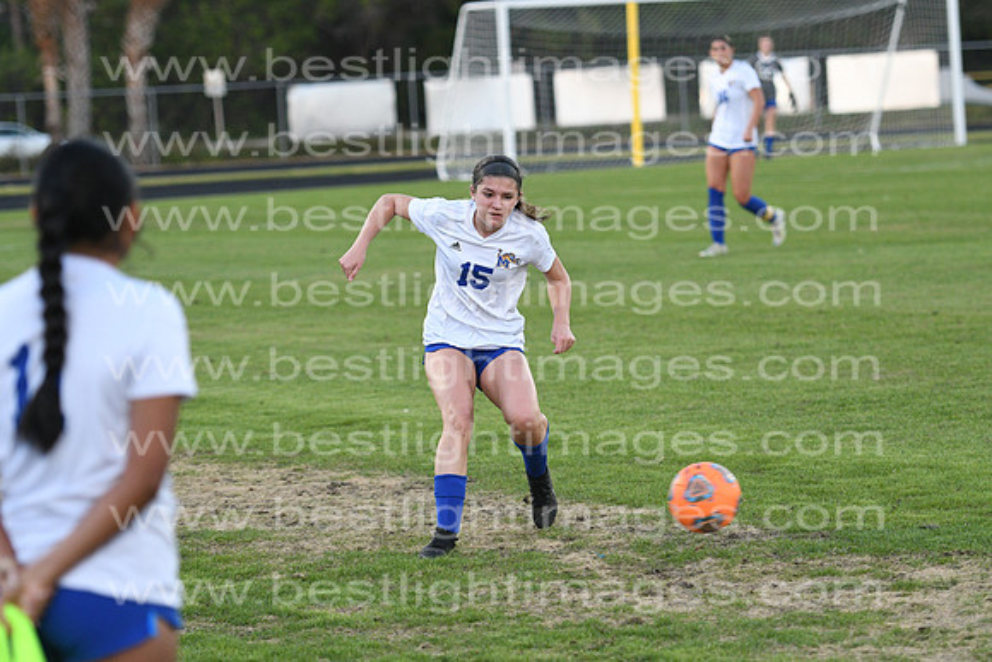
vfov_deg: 8.2
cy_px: 331
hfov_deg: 12.2
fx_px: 4630
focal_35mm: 168
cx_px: 496
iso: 1250
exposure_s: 1/800
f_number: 2.8
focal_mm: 112
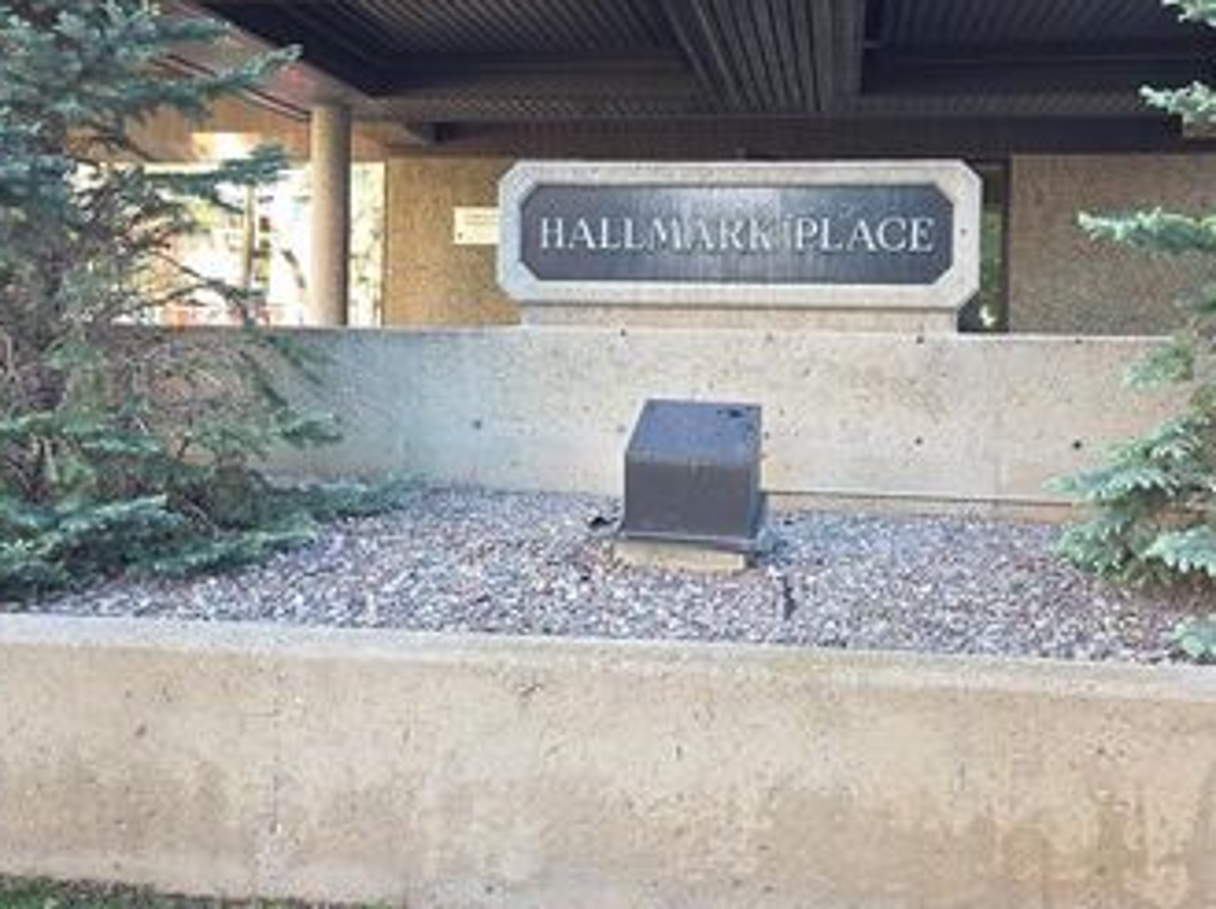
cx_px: 695
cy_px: 331
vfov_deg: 40.3
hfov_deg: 52.5
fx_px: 1228
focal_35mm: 35
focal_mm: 6.3
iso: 100
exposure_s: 1/60
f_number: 1.7
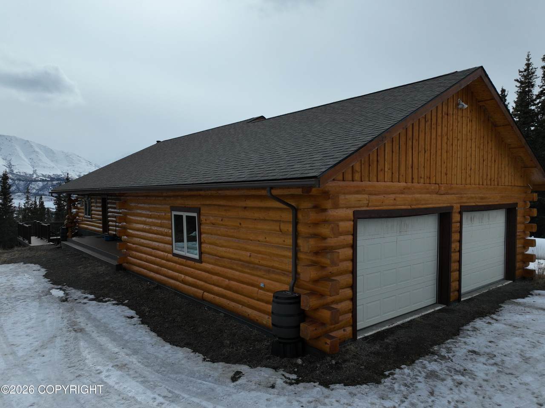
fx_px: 378
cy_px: 204
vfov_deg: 56.8
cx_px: 272
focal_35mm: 24
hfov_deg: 71.6
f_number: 2.8
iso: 170
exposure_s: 1/1600
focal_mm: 12.29
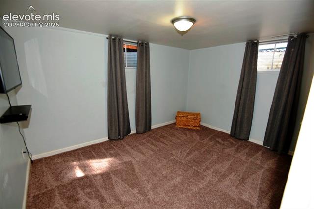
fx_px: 139
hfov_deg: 96.8
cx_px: 157
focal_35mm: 16
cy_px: 104
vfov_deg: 73.7
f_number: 4
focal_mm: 16
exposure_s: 1/60
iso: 100
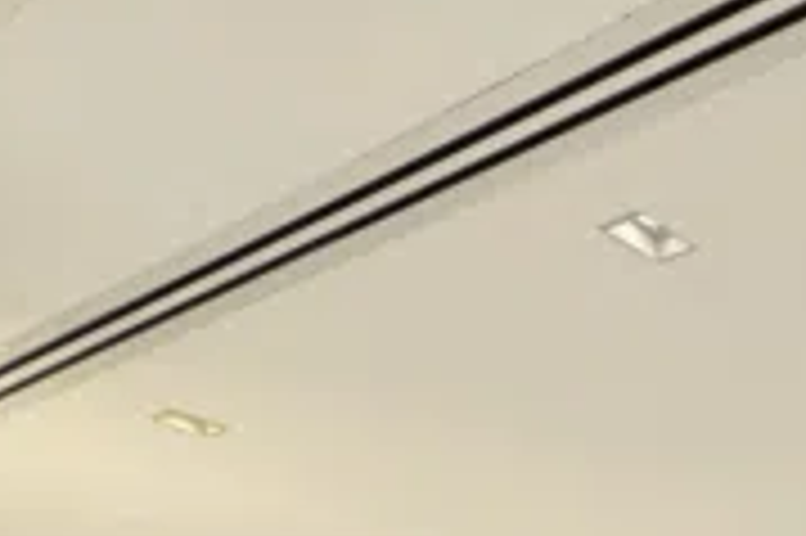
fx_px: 1275
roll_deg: -2.3
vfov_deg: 18.2
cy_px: 989
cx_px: 1297
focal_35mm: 57
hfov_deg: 24.4
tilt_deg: -0.2
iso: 40
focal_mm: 2.22
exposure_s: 1/157
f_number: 2.2
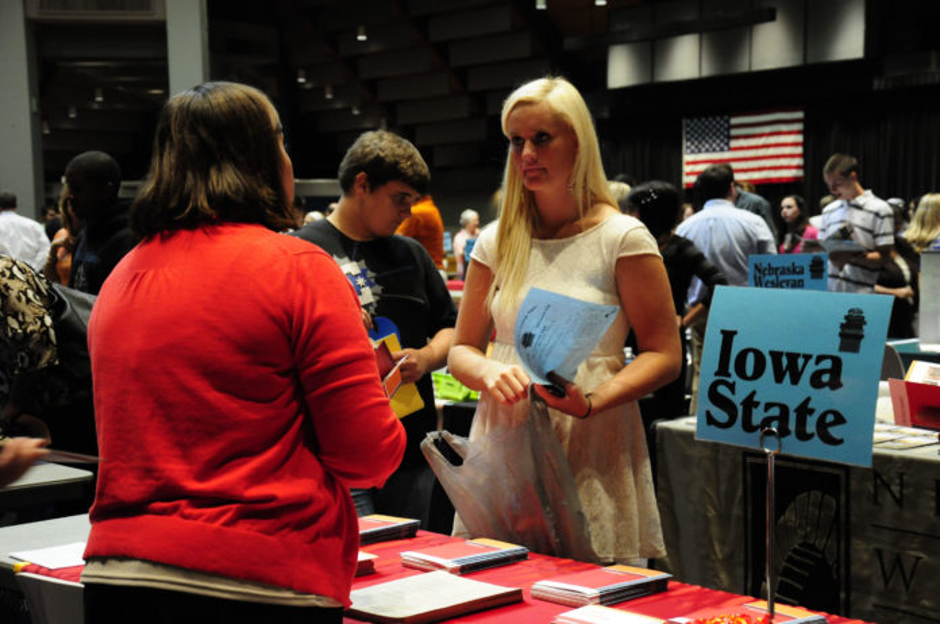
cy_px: 312
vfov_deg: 23.7
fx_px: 1486
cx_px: 470
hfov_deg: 35.1
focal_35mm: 57
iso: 2000
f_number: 4.5
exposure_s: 1/25
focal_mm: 38
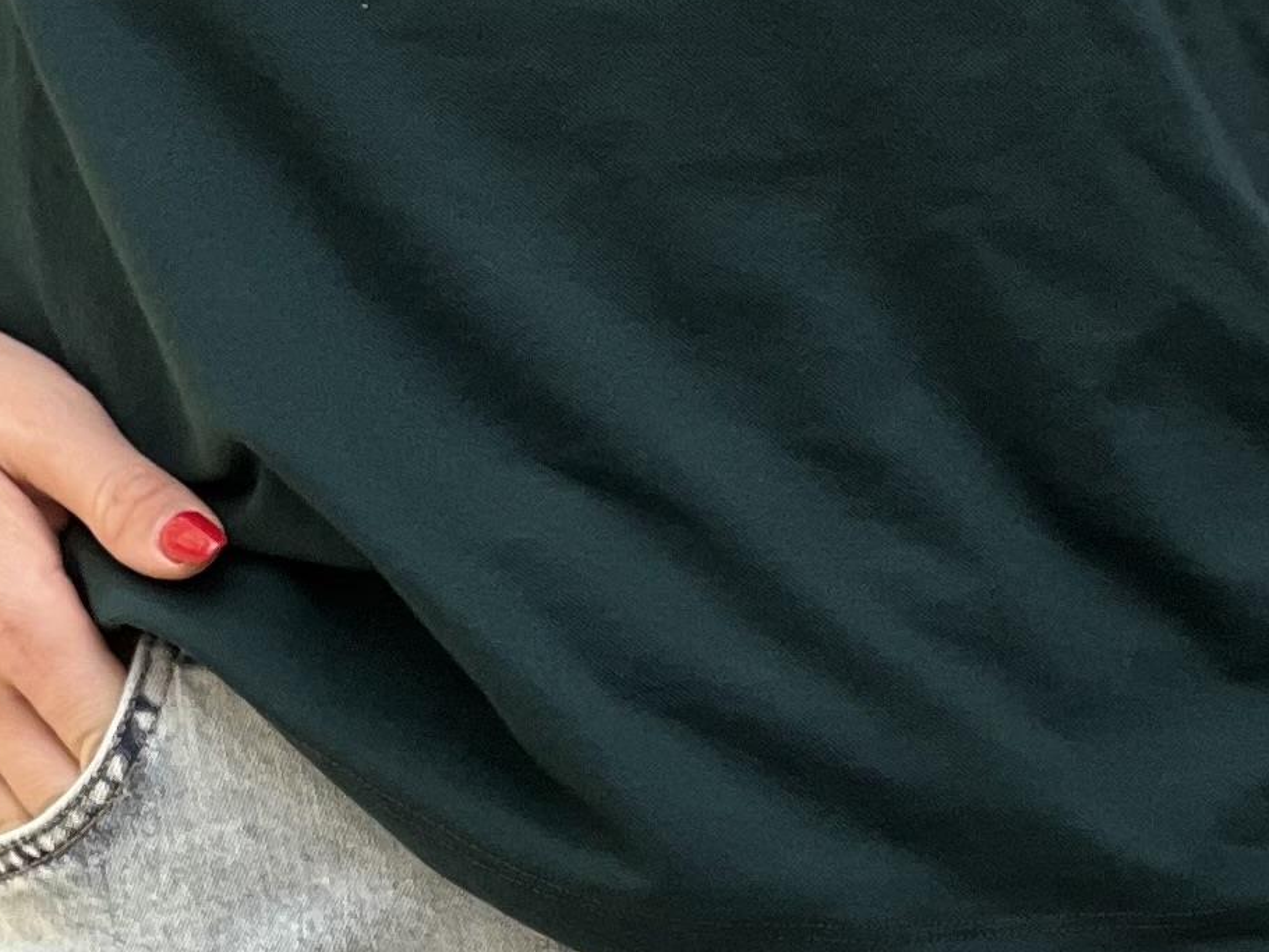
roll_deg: -1.1
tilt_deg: +2.3
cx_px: 747
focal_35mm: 341
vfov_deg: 4.3
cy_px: -330
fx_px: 12504
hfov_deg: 5.8
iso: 64
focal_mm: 9
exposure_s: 1/121
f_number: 2.8
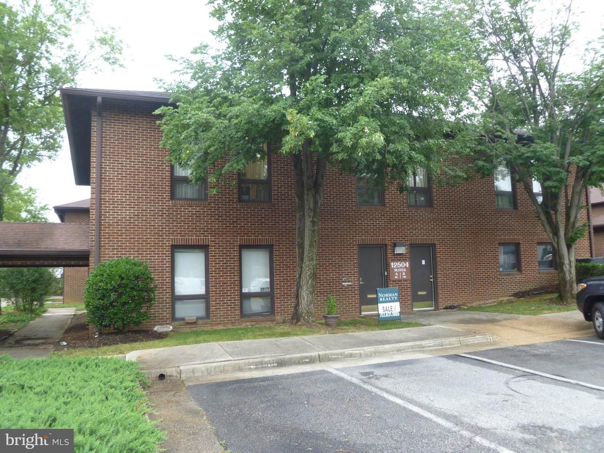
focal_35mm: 28
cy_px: 226
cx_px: 302
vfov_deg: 49.7
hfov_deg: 63.4
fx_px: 489
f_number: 3.3
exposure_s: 1/30
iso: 80
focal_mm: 5
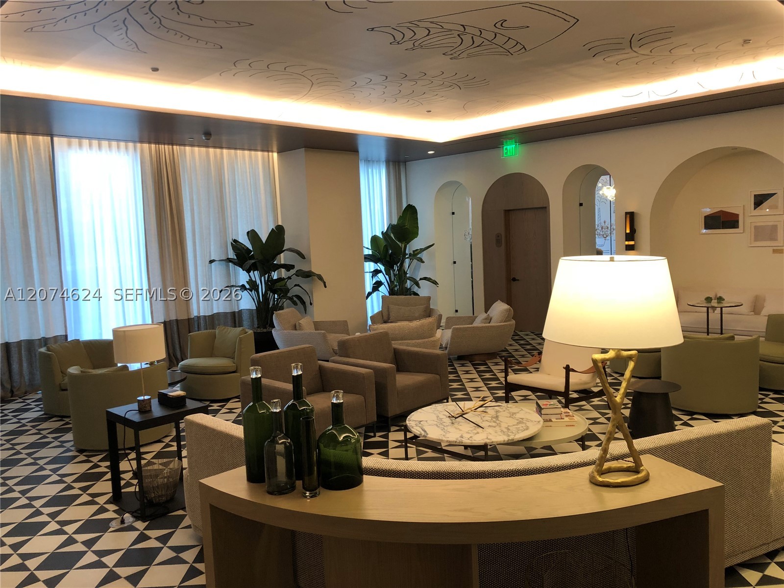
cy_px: 294
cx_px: 392
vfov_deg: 49.7
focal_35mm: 28
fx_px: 634
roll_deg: +3.5
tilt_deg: -4.5
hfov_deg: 63.4
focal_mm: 4
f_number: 1.8
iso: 40
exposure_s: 1/24
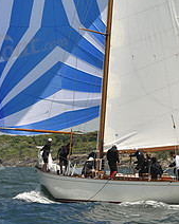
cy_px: -13
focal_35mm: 180
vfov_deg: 10.6
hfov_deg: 8.6
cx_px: 122
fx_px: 1195
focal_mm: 70
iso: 400
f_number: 10
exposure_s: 1/1600
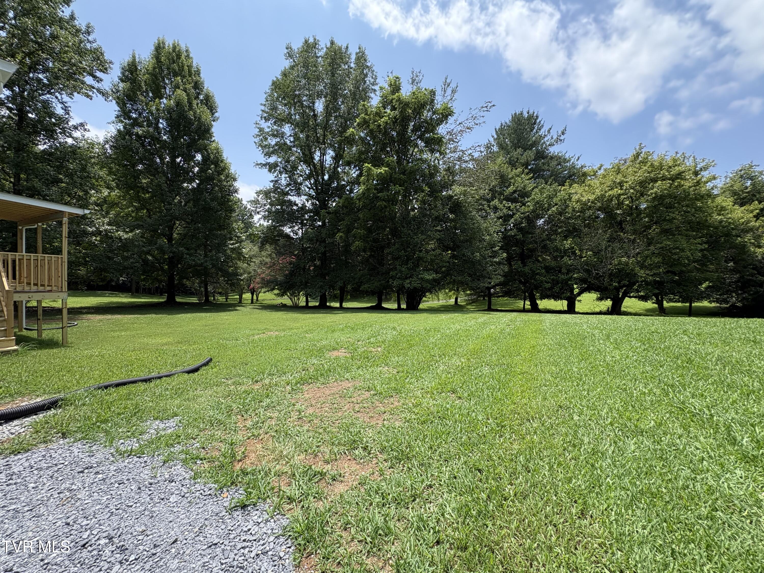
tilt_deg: -1.6
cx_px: 382
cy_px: 286
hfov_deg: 102.1
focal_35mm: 14
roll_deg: -0.8
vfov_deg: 85.7
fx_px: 309
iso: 64
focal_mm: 2.22
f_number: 2.2
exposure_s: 1/771
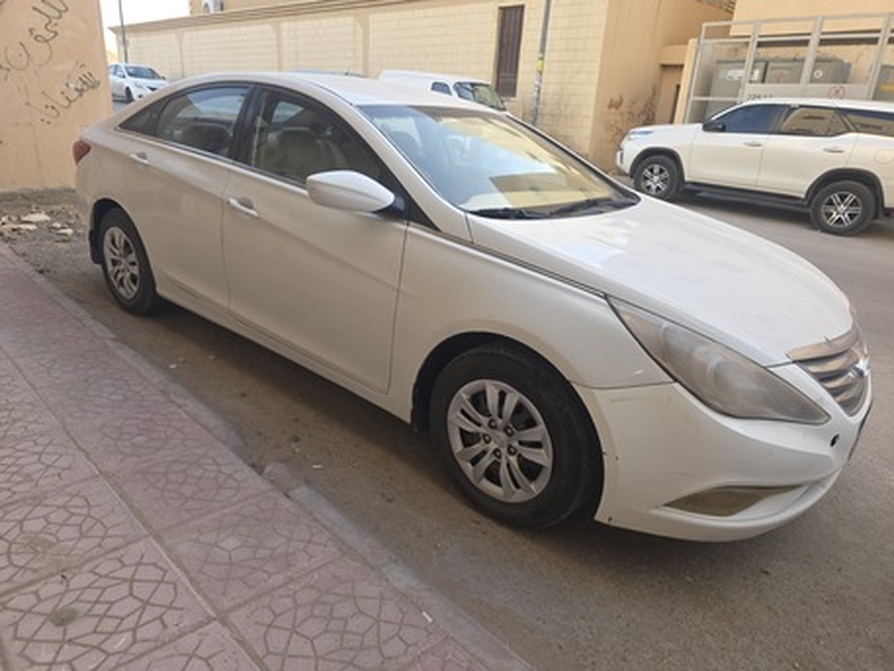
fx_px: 594
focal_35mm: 23
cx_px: 447
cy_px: 336
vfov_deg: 58.9
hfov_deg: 73.9
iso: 12
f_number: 1.7
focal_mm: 6.3
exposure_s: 1/122
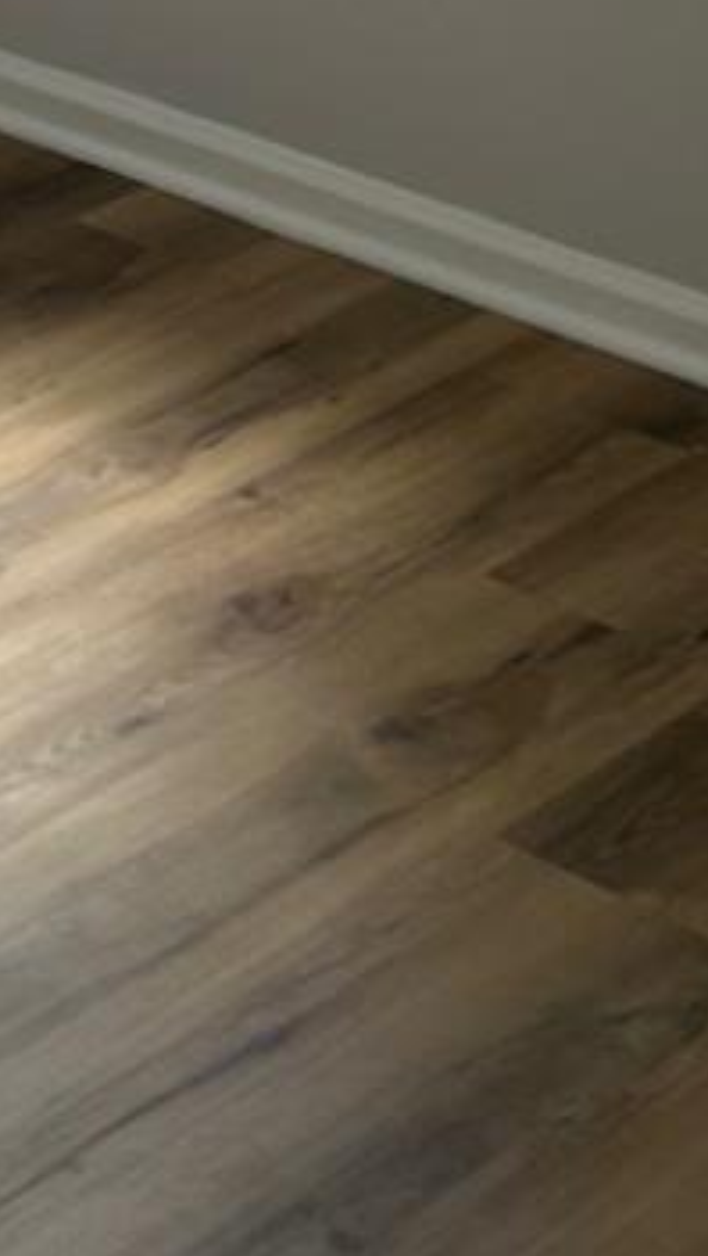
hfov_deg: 9.7
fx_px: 4030
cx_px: -399
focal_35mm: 121
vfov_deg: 15.8
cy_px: -809
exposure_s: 1/60
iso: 80
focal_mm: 5.7
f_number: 1.5
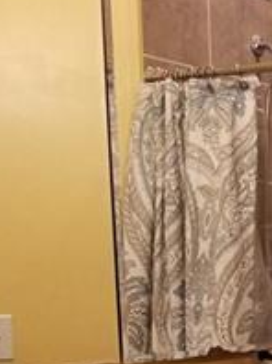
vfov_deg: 18.3
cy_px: 461
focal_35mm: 101
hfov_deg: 13.5
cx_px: 452
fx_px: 1060
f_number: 1.7
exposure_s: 1/60
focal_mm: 4.25
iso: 200
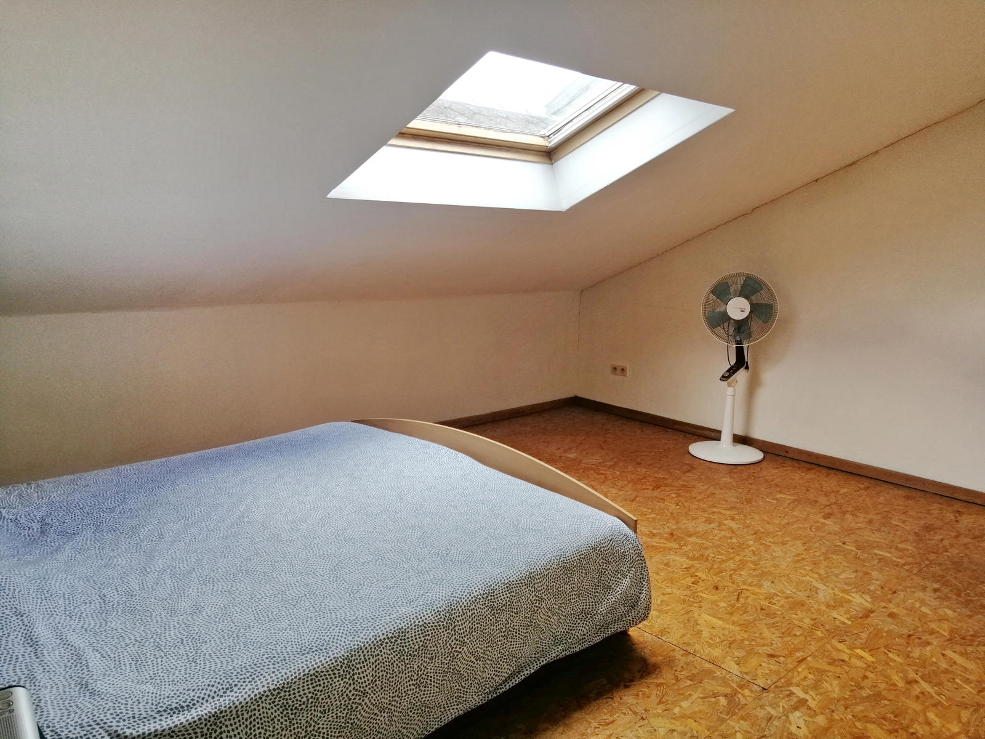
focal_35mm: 27
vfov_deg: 51.4
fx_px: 768
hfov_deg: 65.3
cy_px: 370
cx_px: 492
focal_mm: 3.95
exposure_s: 1/100
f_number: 1.8
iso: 50
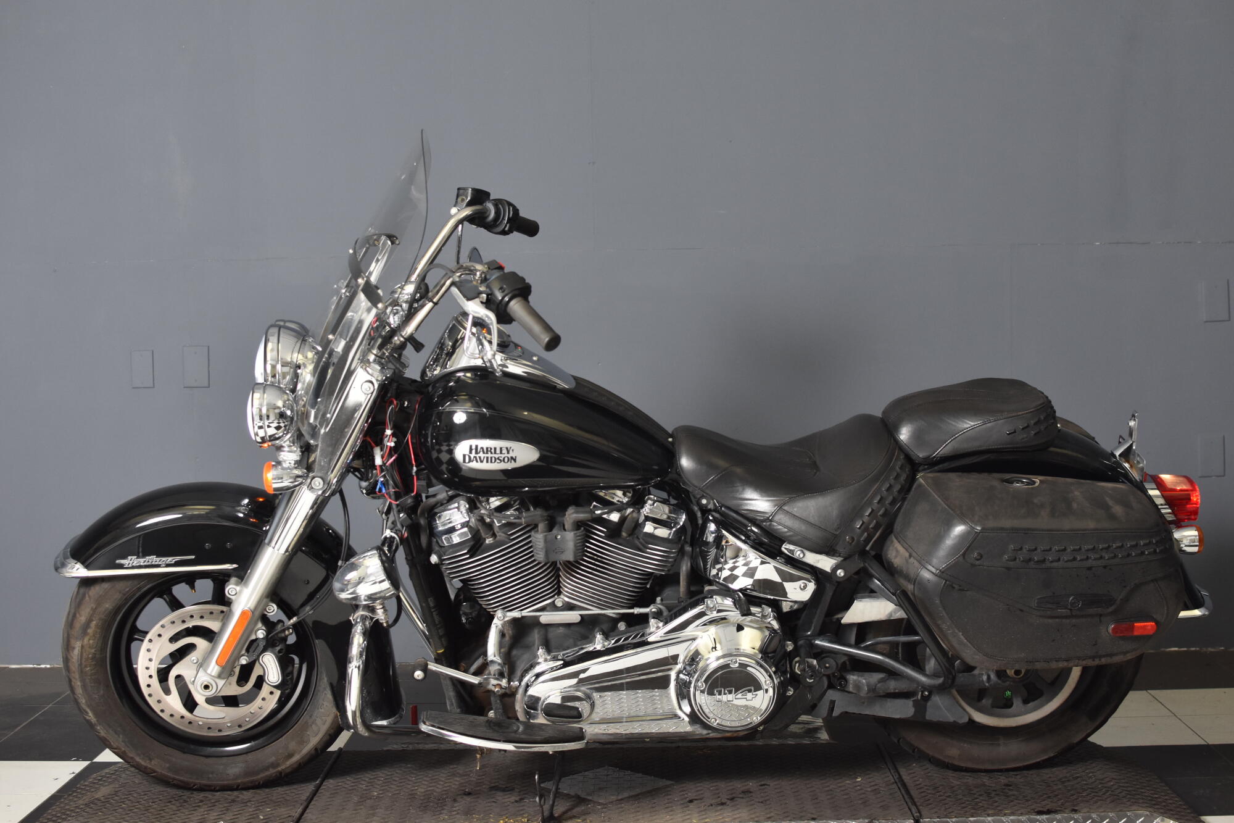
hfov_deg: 37.9
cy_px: 412
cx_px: 617
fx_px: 1799
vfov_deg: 25.7
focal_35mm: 52
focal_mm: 35
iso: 800
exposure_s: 1/160
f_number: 4.5
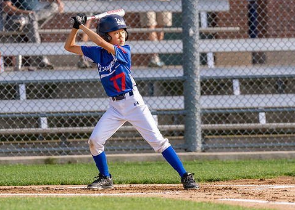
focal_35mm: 446
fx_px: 3735
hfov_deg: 4.5
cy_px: 81
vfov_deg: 3.2
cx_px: 126
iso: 320
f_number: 2.8
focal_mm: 200
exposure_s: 1/2500
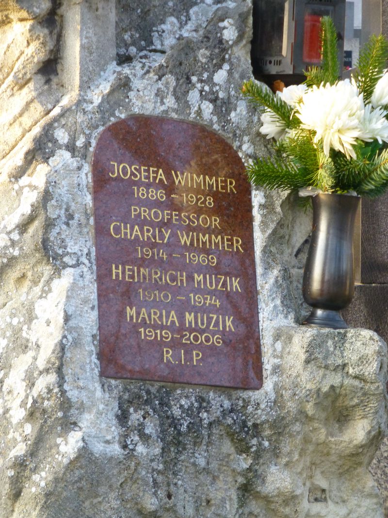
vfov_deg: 12.8
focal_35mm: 154
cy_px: 259
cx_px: 194
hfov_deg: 9.6
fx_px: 2302
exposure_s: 1/80
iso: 400
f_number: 5.4
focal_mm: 27.6
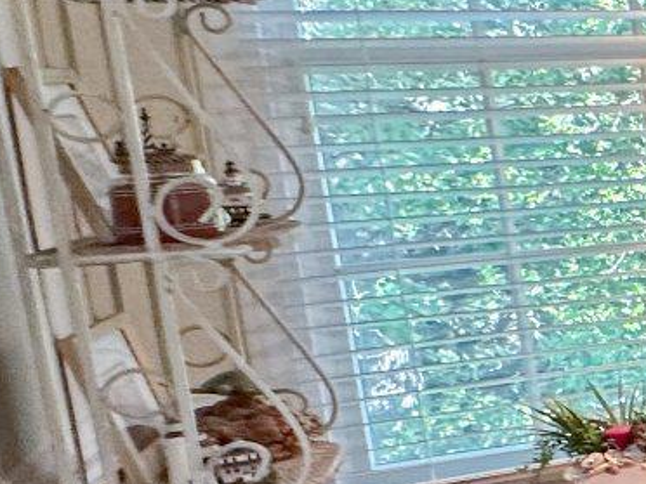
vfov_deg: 19.1
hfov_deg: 14.4
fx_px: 1437
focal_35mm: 77
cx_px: 1612
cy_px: 298
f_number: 2.2
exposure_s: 1/60
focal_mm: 2.22
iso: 200
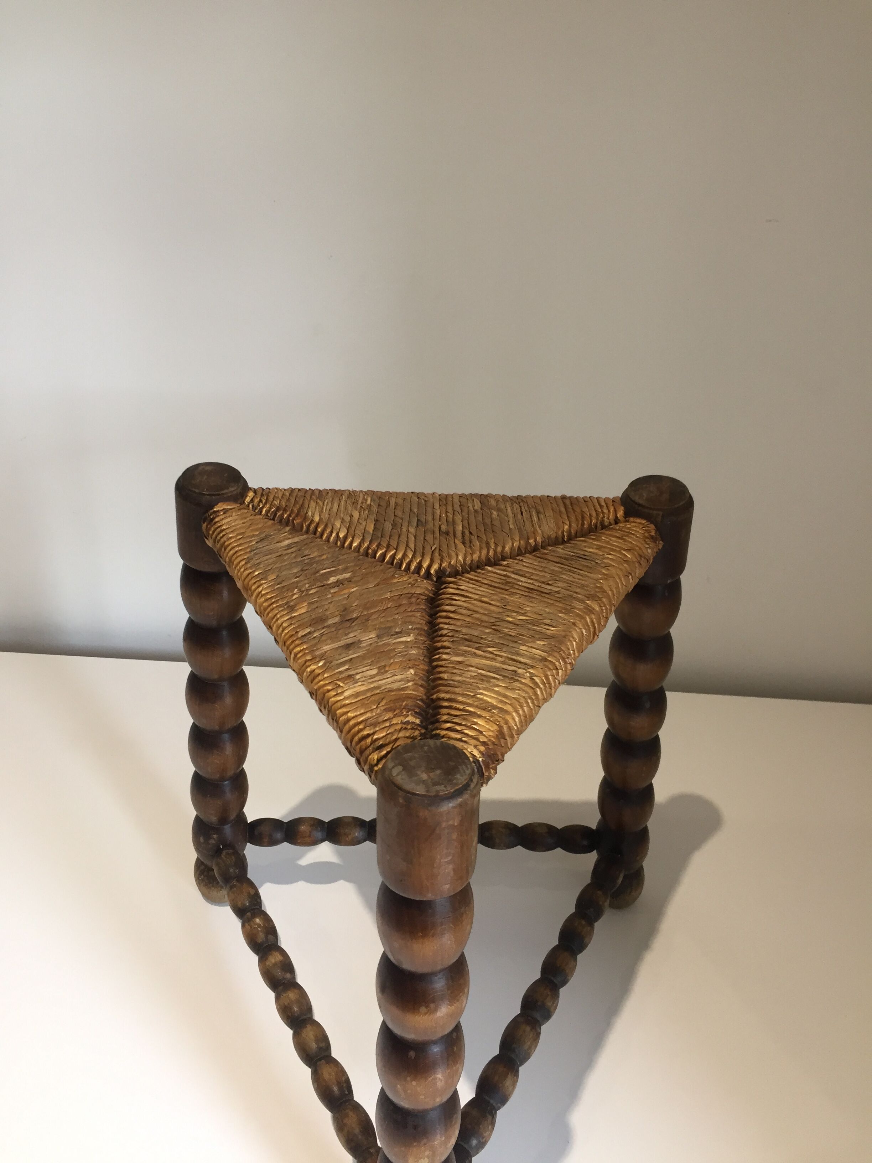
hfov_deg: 48.2
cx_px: 436
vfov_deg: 61.7
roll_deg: -2.7
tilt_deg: -34.5
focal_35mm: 29
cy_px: 582
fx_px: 974
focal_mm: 4.15
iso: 80
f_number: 2.2
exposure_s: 1/33
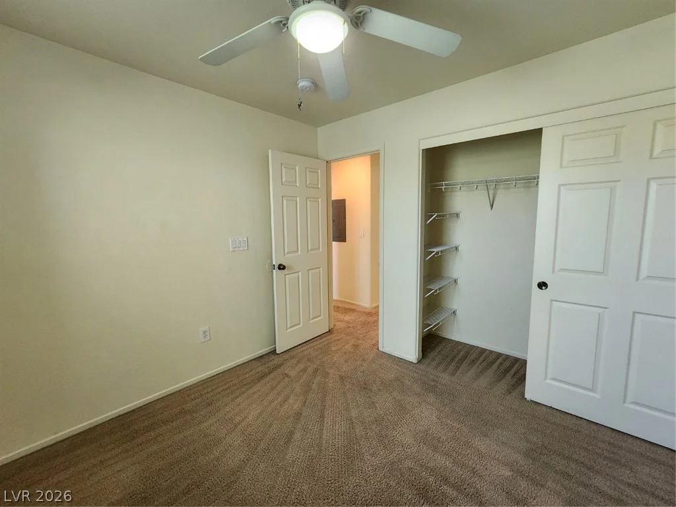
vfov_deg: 89.9
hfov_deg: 106.2
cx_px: 338
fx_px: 254
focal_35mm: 13
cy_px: 254
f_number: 2.2
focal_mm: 2.2
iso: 320
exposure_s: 1/60
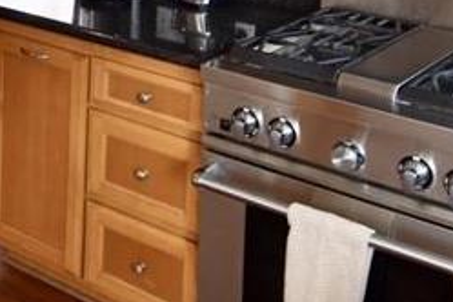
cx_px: -4
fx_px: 931
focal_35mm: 74
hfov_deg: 25.9
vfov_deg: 17.6
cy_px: -59
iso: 400
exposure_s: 1/60
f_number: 4
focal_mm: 12
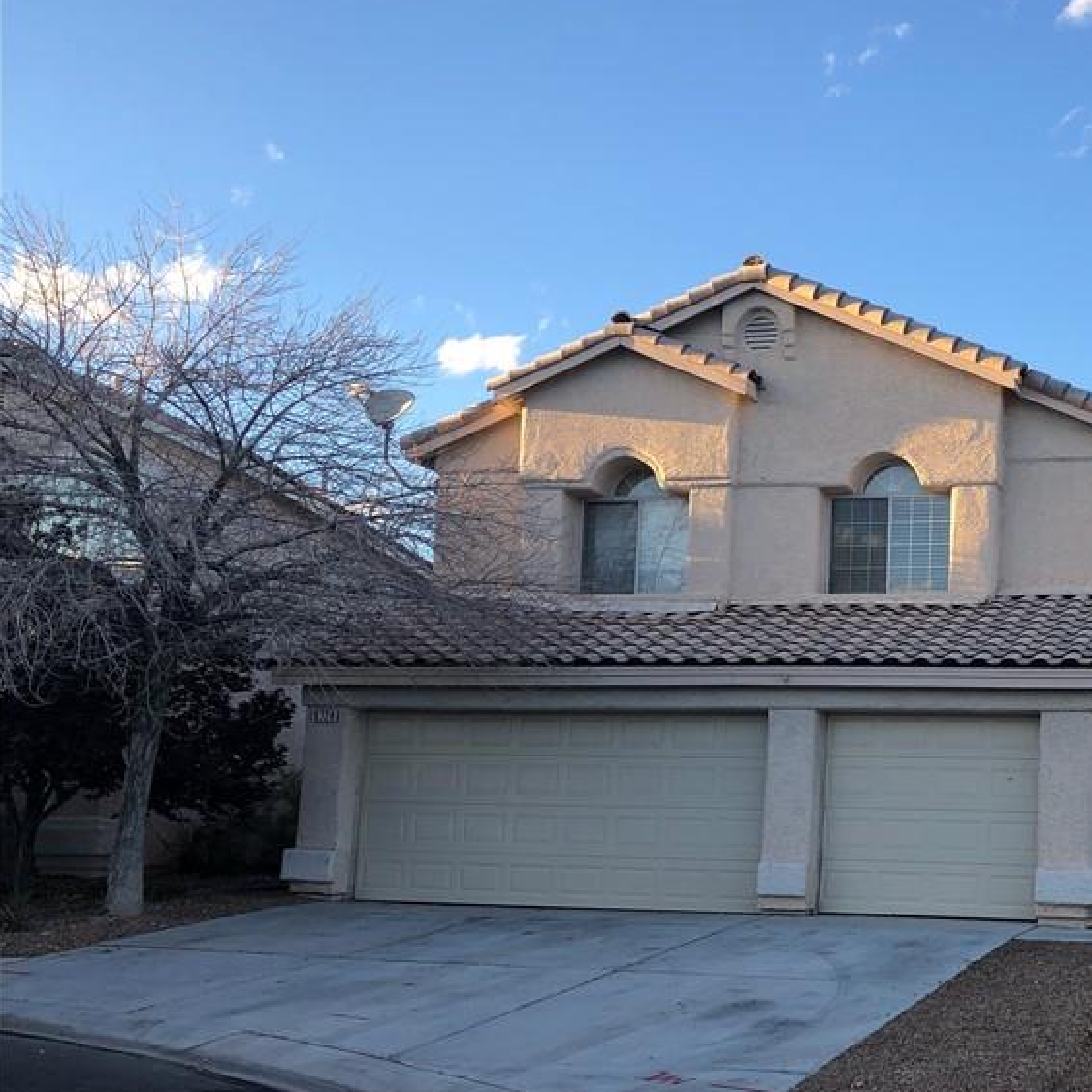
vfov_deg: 37.5
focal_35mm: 45
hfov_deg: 35.3
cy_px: 625
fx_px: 1606
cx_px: 991
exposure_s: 1/369
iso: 20
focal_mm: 4
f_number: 1.8
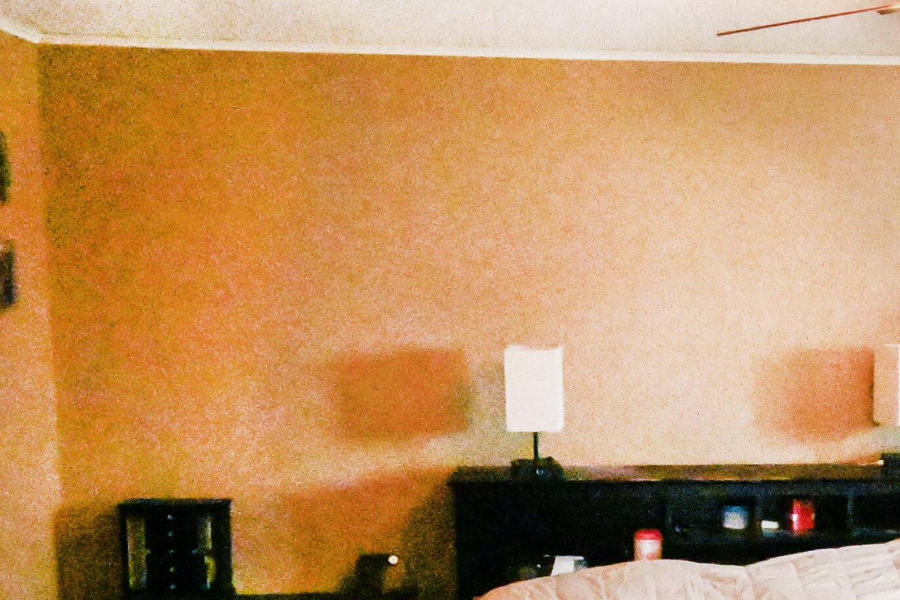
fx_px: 1475
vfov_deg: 22.7
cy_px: 477
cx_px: 795
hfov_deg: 32.4
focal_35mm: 59
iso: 25600
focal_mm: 18
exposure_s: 1/30
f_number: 22
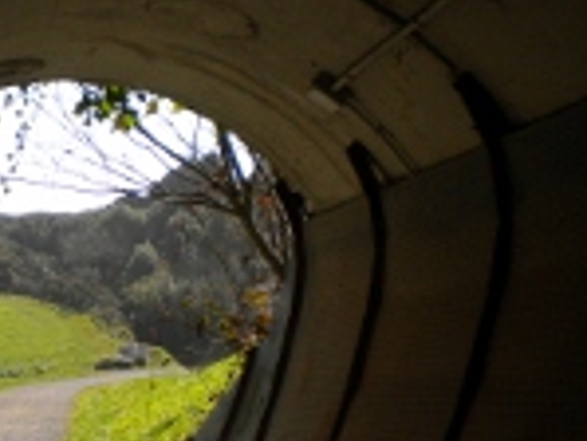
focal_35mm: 82
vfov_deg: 17.7
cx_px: 67
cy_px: 408
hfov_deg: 23.2
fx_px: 1392
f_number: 4.6
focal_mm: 6.3
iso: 80
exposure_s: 1/506
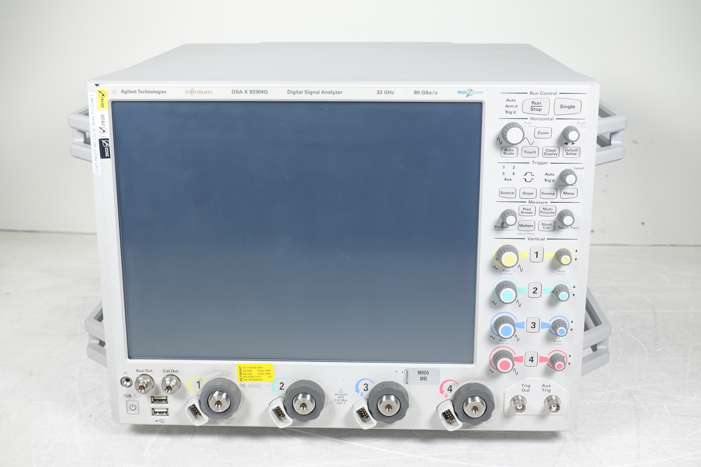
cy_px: 234
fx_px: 973
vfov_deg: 27.0
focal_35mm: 50
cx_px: 350
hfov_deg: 39.6
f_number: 5
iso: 125
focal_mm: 18.51
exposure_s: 1/80
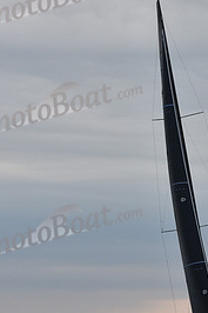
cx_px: 204
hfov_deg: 5.7
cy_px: 152
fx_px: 2083
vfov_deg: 8.6
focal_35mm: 240
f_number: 7.1
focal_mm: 110
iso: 400
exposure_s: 1/640
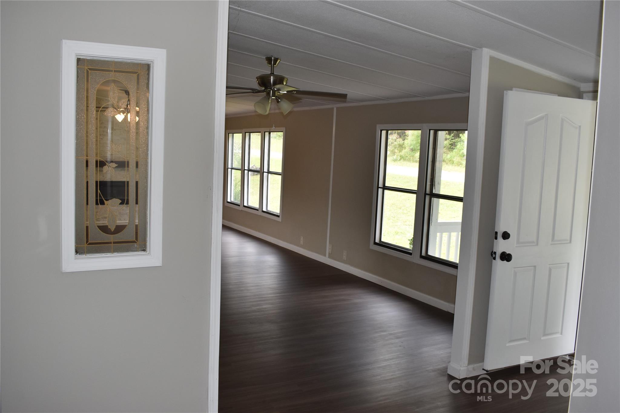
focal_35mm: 33
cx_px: 310
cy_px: 206
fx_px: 568
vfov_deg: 40.0
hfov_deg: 57.2
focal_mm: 22
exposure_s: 1/125
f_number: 5.6
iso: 560
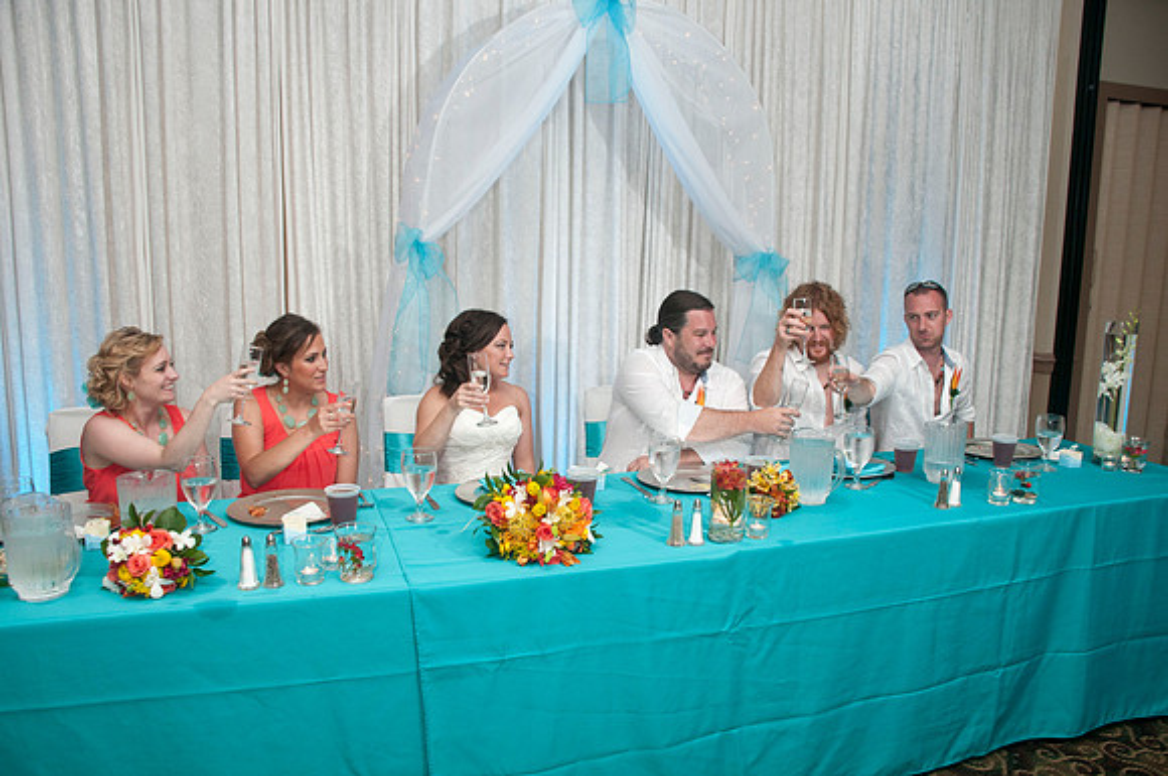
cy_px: 388
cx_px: 584
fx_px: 875
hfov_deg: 67.5
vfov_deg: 47.8
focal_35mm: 27
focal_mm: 18
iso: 400
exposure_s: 1/160
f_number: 5.6
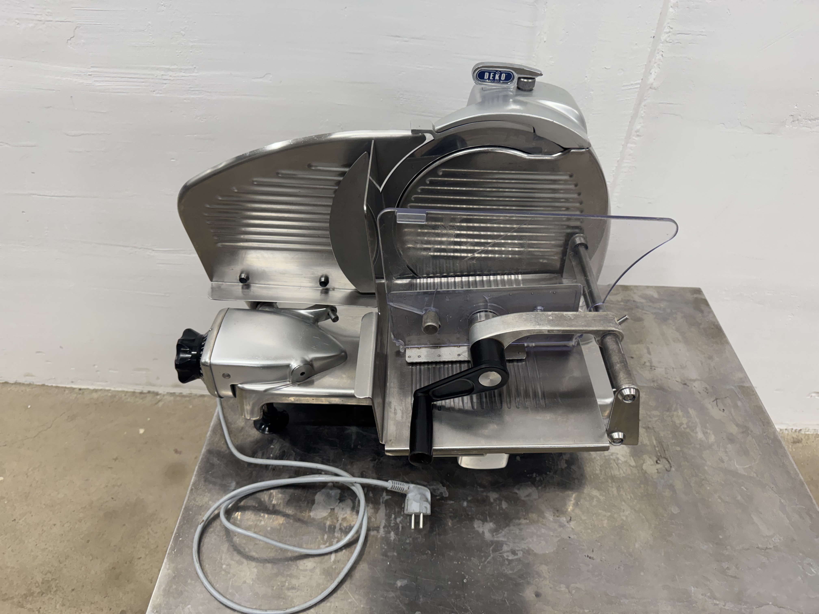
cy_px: 307
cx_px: 410
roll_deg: -1.1
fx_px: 568
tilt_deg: -40.6
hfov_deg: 71.6
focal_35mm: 24
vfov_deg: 56.8
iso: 200
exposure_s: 1/100
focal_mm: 6.76
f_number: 1.78
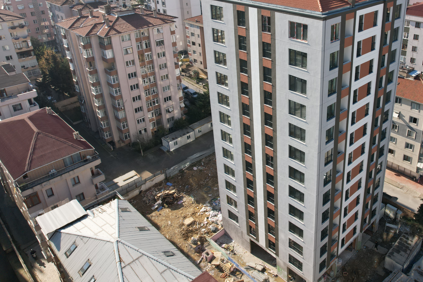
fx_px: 352
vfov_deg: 43.0
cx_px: 287
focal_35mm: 30
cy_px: 93
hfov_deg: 60.2
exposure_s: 1/400
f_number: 2.8
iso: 140
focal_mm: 8.38
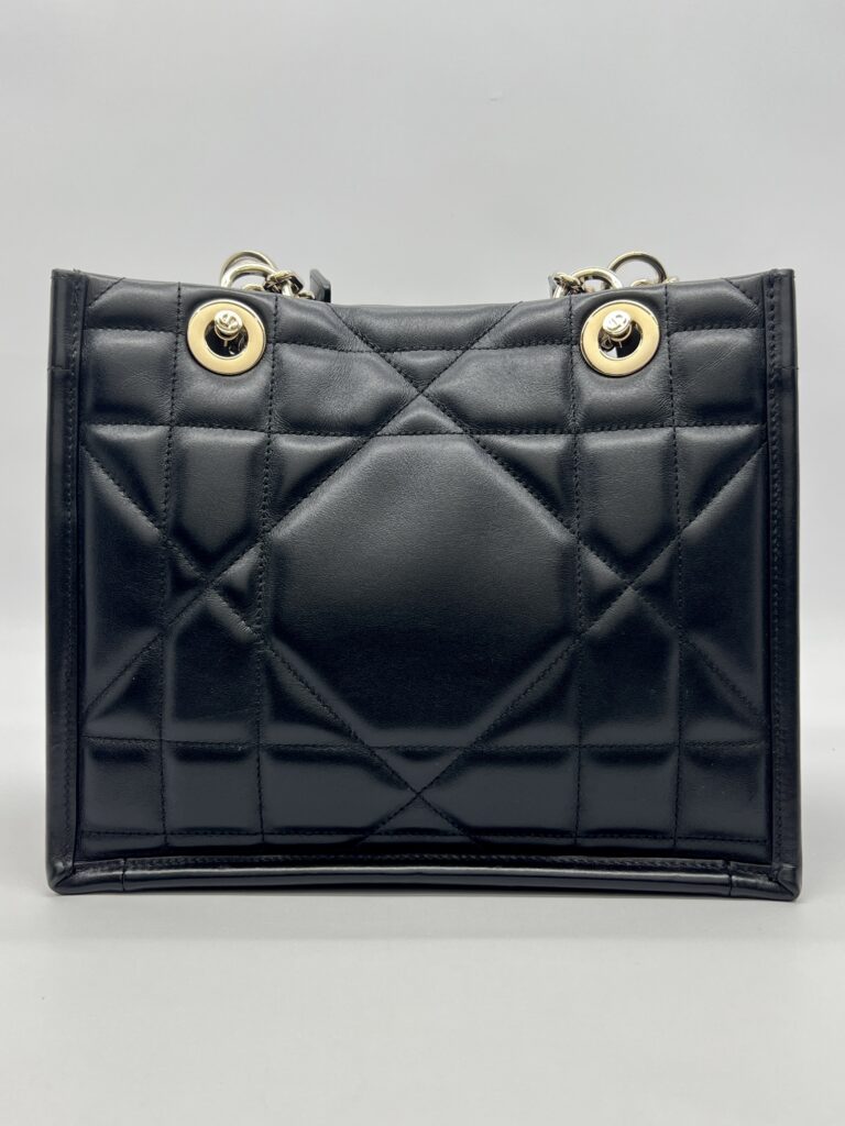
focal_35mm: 26
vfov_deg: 67.3
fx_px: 846
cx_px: 422
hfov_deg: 53.1
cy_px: 563
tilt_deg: -6.1
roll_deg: +0.0
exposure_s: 1/113
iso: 32
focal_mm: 5.7
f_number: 1.5
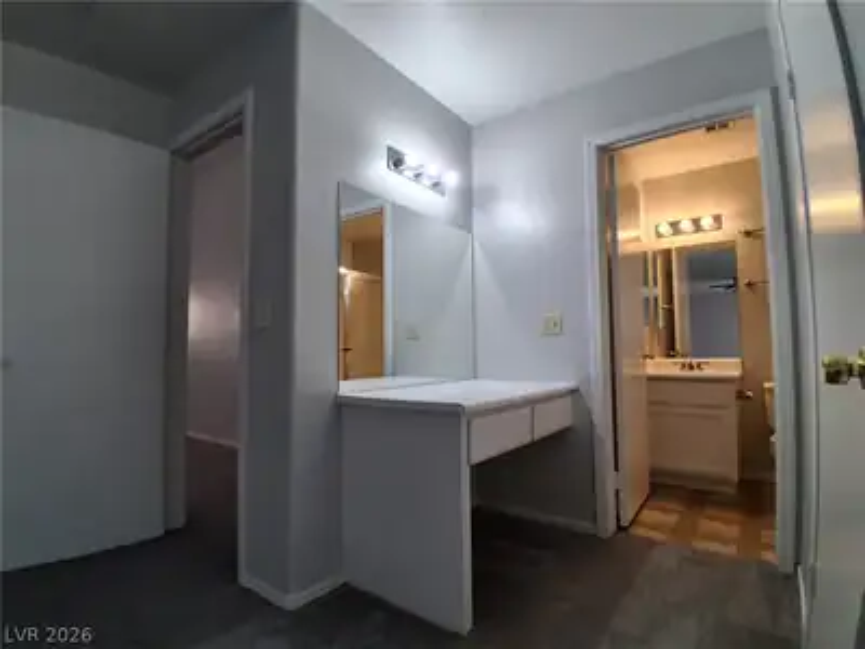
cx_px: 432
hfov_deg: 91.0
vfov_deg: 74.7
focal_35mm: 17
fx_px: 425
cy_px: 324
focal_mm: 1.4
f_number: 2.2
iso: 125
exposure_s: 1/120
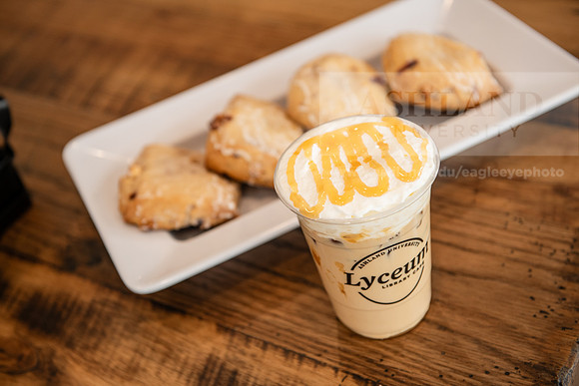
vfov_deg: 22.6
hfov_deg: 33.4
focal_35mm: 60
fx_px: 965
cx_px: 290
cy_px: 193
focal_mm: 60
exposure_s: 1/200
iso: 500
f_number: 3.5
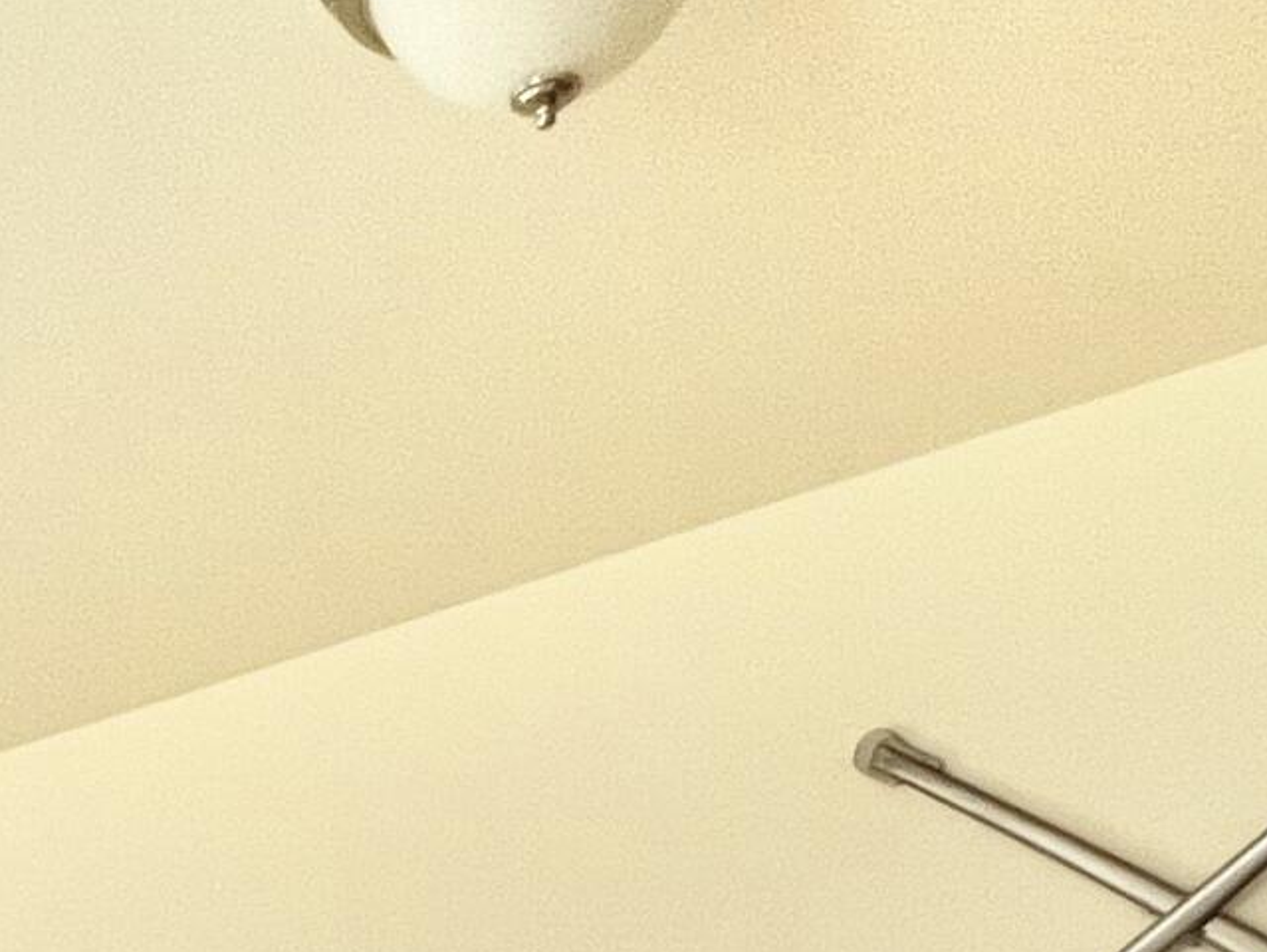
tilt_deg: +0.1
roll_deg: +2.6
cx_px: -373
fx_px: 2234
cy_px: 1495
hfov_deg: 26.8
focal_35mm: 61
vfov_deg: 20.1
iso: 160
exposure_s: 1/99
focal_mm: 1.57
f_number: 1.8
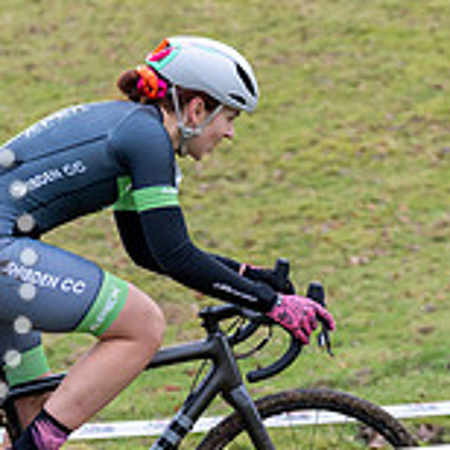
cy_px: 112
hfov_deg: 7.8
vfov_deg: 7.8
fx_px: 3294
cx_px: 216
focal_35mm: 224
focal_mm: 70
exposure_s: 1/1000
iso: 1000
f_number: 3.2
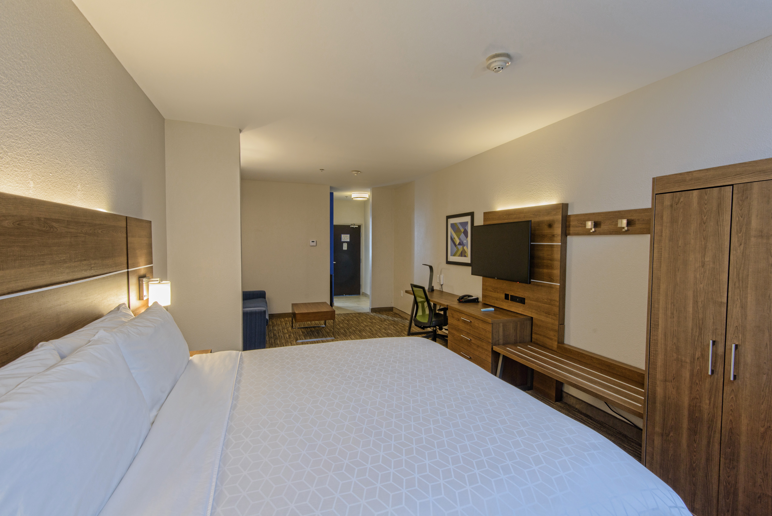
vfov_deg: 73.8
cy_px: 258
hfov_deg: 96.7
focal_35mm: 16
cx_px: 386
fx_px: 343
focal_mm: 16
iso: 200
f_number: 11
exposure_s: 1/2.5
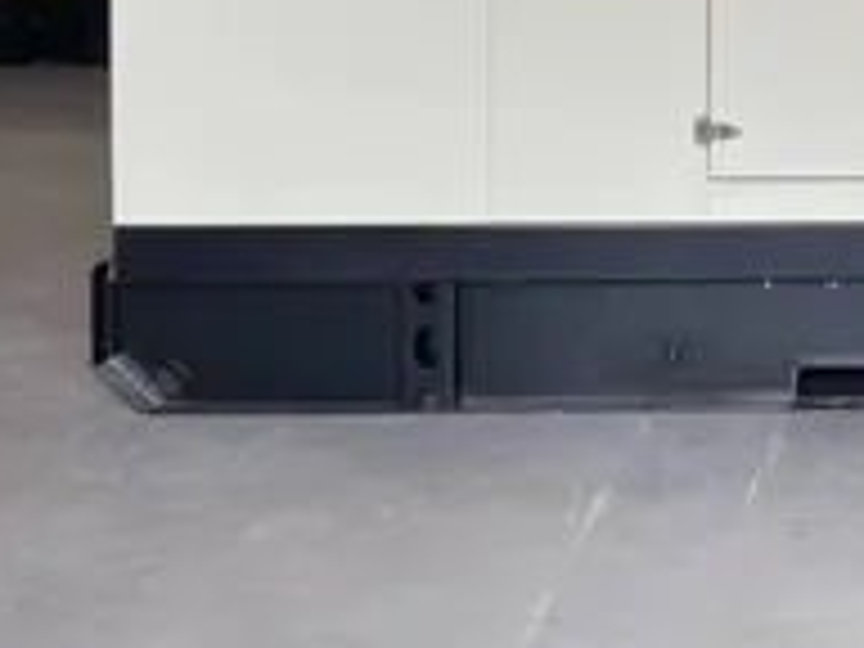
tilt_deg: -3.3
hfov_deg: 26.9
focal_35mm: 65
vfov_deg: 21.5
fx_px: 1622
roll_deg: -0.6
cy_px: -54
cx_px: 994
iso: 32
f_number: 1.6
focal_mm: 4.2
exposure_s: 1/117
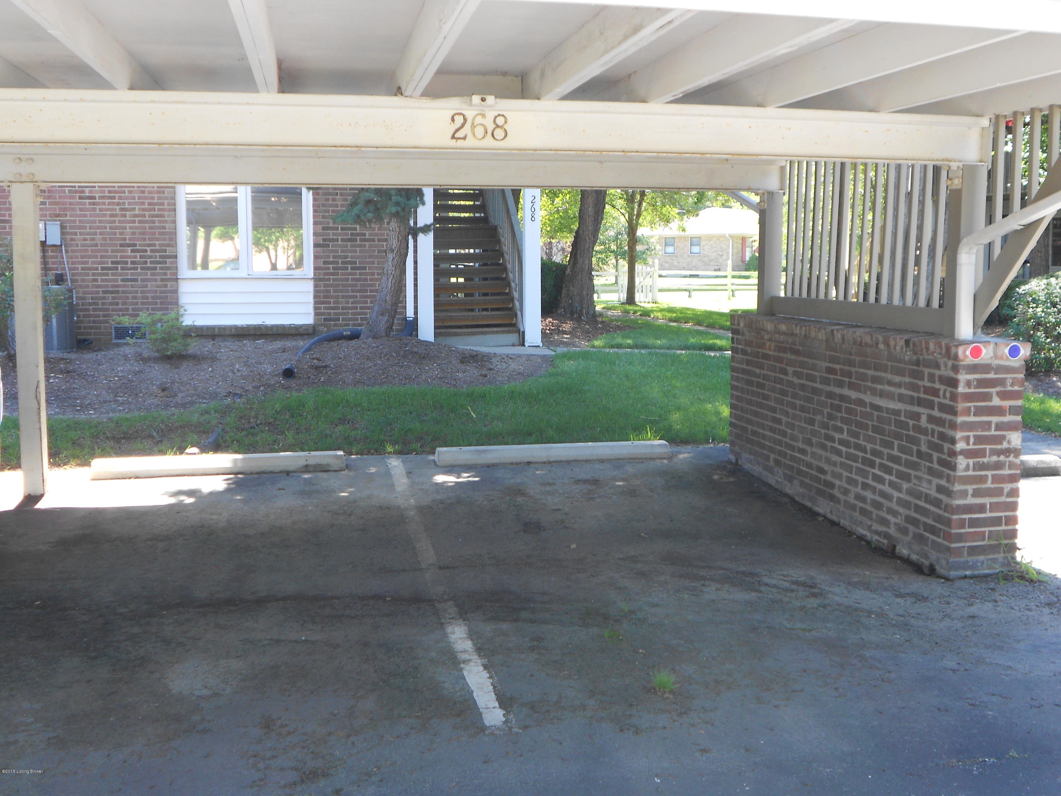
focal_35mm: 37
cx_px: 530
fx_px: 1134
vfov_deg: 38.7
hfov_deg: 50.1
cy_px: 398
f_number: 3.9
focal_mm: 6.7
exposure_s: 1/50
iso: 80
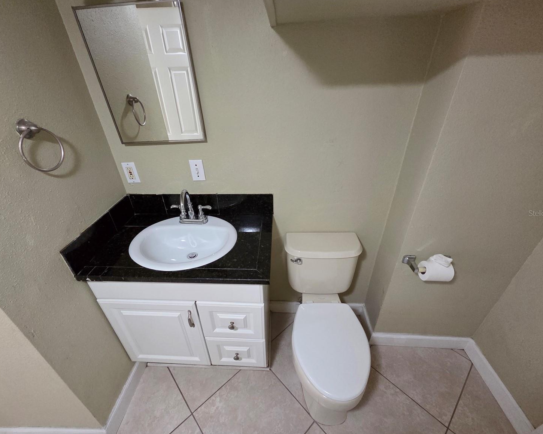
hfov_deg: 100.7
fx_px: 225
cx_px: 264
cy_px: 213
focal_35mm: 14
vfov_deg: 88.0
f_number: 2.2
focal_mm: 2.2
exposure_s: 1/60
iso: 1000
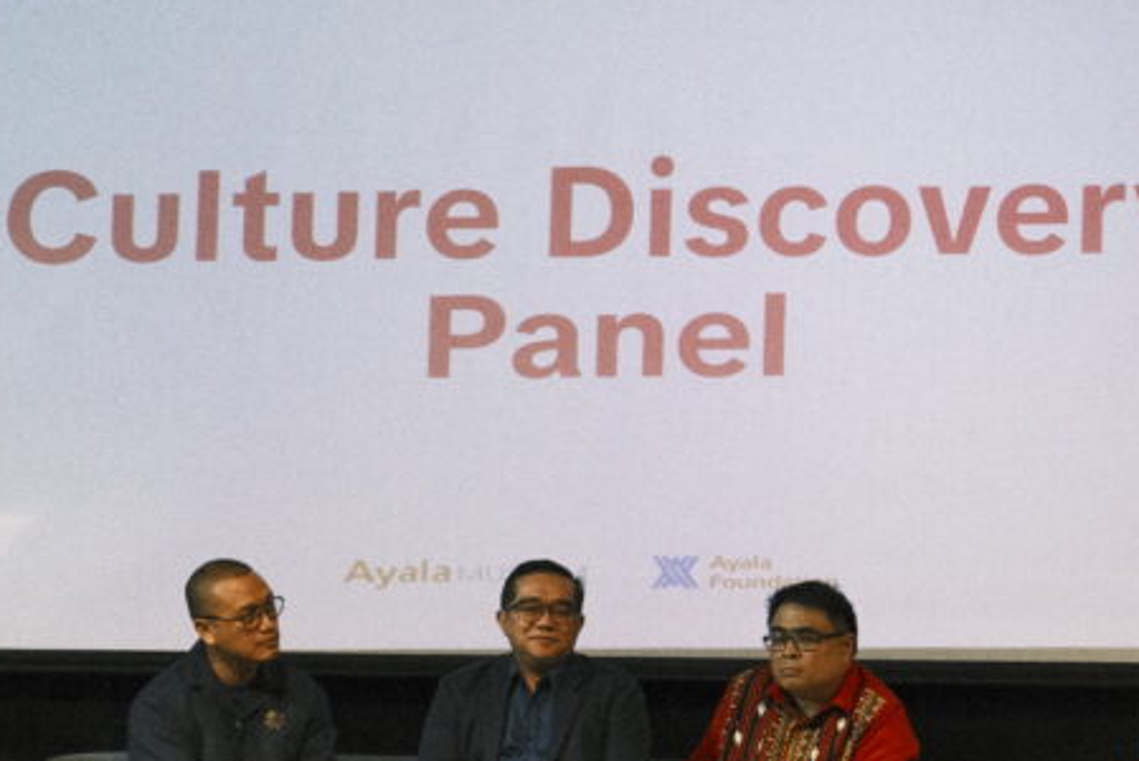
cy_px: 610
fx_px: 3609
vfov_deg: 12.0
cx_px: 906
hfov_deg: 17.8
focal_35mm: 114
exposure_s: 1/180
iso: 8000
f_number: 6.3
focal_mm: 33
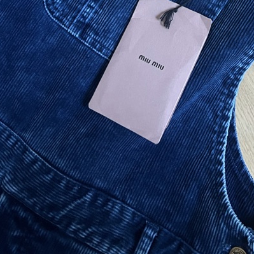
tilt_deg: -81.8
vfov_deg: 25.8
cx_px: 185
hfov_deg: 28.7
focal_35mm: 59
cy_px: -57
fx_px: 490
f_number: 1.5
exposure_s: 1/51
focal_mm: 5.7
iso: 500
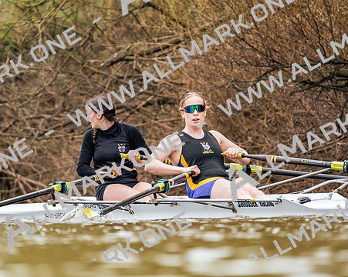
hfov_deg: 2.7
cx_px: 162
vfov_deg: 2.1
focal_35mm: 725
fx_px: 7461
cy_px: 129
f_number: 6.3
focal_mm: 600
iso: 2500
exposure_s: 1/2000
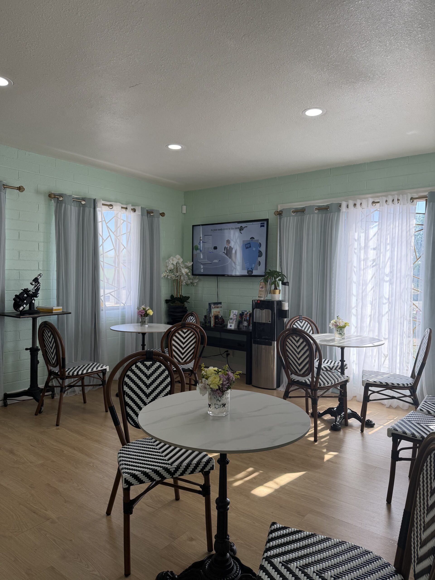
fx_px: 402
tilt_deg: -1.6
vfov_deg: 71.6
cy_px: 290
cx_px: 218
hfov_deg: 56.8
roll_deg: -0.9
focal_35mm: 24
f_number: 1.78
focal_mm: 6.76
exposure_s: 1/571
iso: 100
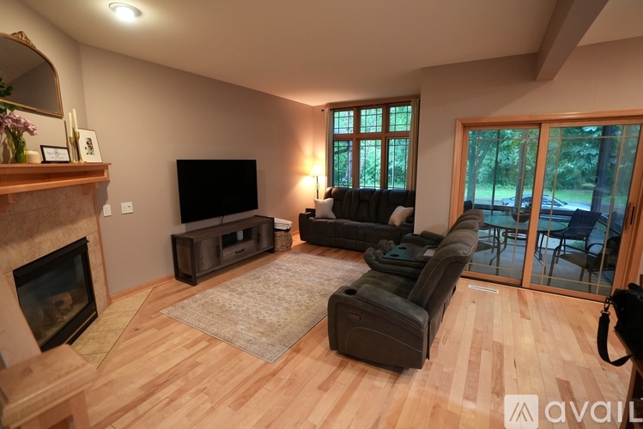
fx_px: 286
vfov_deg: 73.8
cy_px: 214
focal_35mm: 16
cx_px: 322
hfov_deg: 96.7
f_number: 2.8
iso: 4000
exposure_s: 1/160
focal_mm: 16
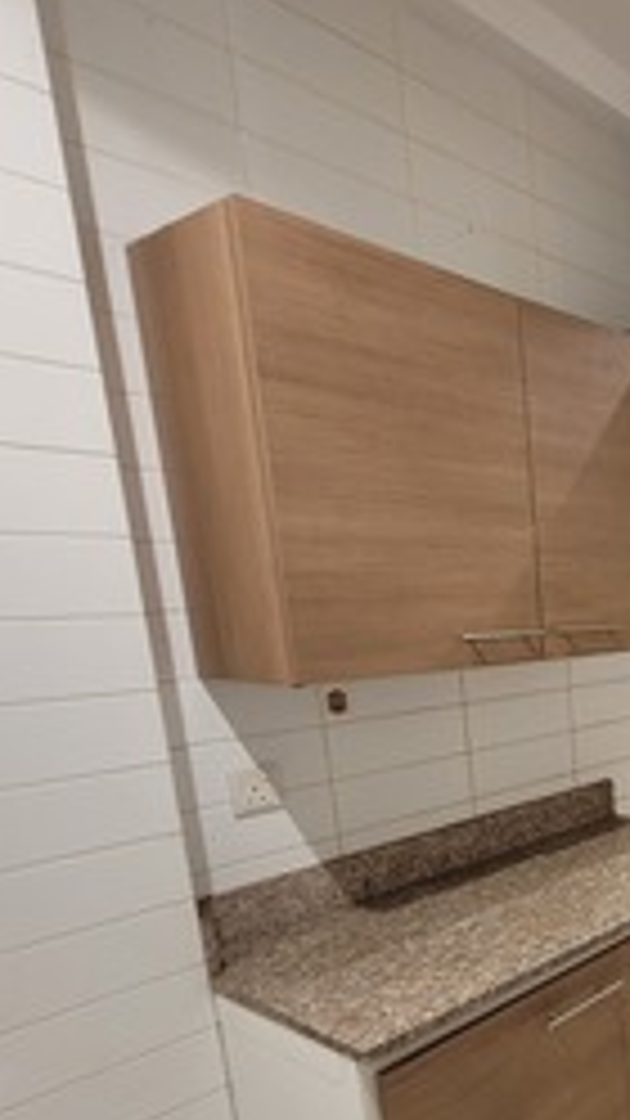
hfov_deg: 33.3
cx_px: 808
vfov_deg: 69.7
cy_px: 753
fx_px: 772
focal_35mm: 26
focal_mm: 1.74
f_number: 2.2
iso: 125
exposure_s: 1/50
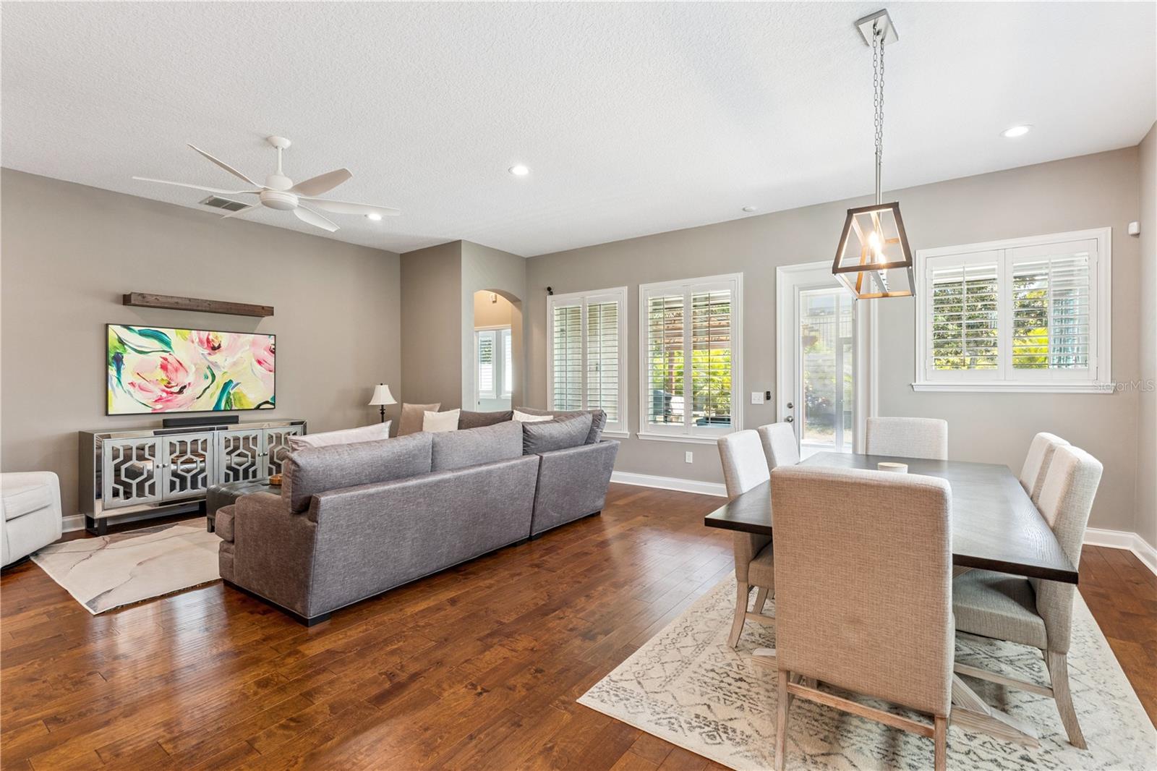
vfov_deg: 72.0
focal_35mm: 16
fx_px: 530
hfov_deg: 95.0
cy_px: 386
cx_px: 578
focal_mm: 16.5
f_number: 10
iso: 800
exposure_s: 1/25
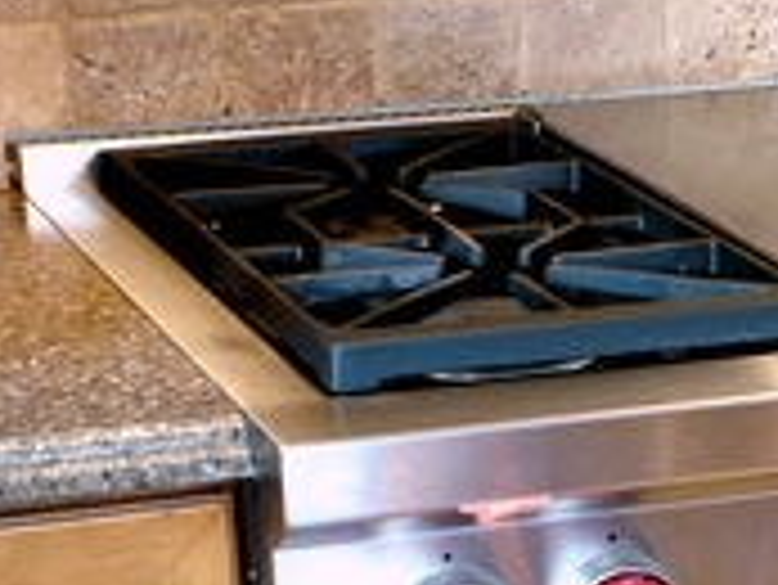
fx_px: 3733
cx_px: 996
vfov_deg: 8.7
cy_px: 911
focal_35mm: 166
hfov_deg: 11.6
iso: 400
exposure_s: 1/25
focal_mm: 25
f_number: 4.5
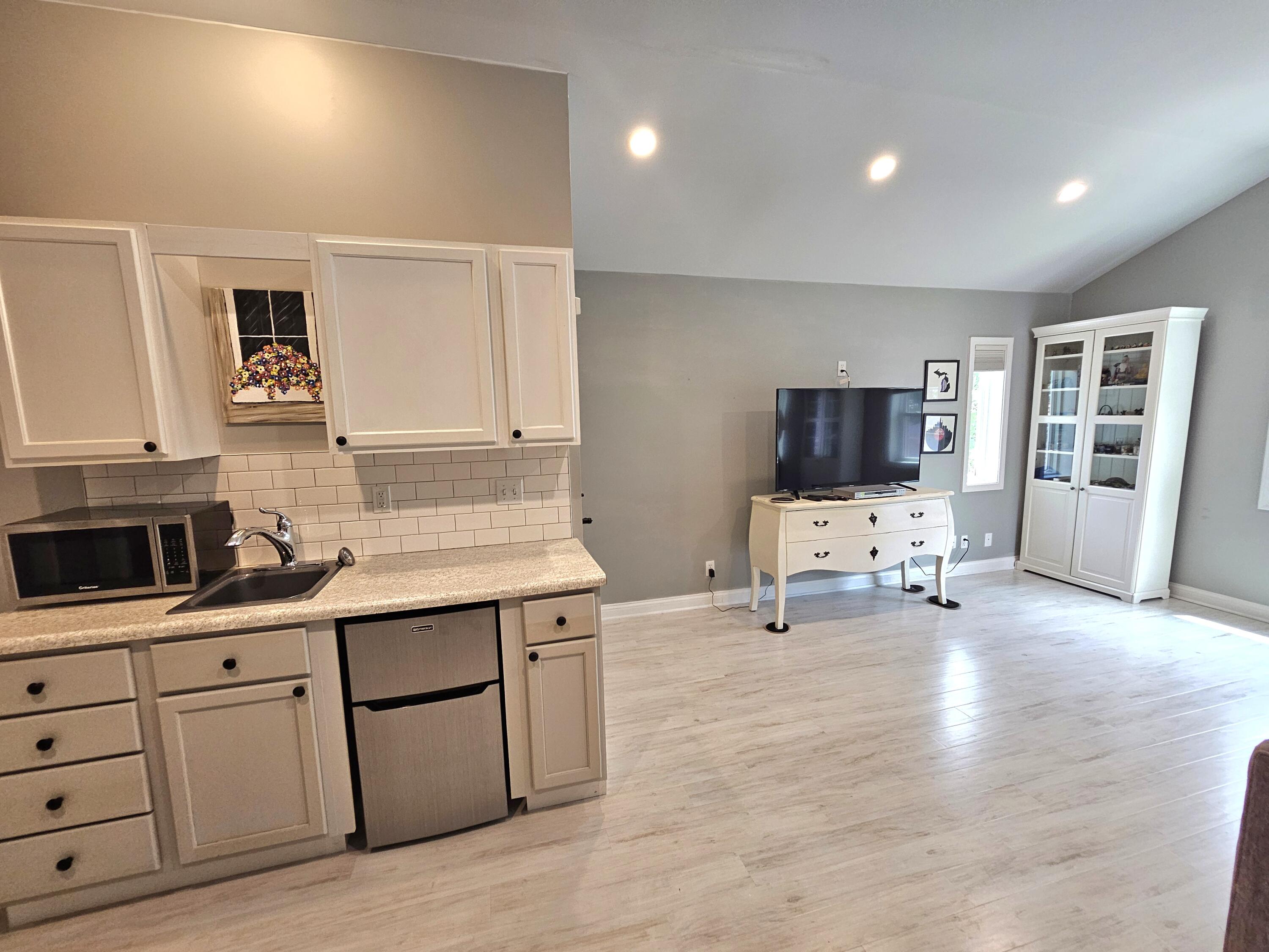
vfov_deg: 89.9
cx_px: 634
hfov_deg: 106.2
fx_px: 477
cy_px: 476
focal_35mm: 13
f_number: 2.2
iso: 200
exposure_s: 1/60.2
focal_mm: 2.2
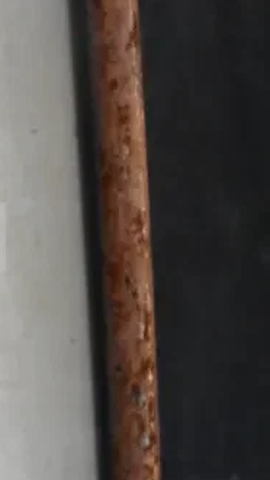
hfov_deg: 13.0
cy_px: 156
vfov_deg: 24.3
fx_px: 1108
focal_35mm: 87
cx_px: -158
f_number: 13
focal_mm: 20
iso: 6400
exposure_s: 1/1000
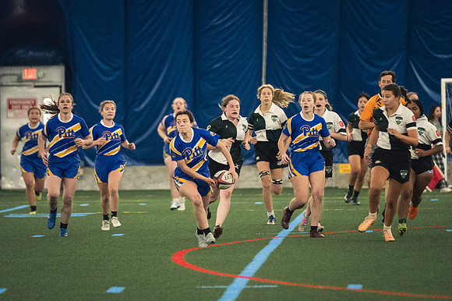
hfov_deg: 6.9
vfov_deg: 4.6
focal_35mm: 300
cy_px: 150
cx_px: 226
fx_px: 3764
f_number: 2.8
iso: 10000
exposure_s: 1/500
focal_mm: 200
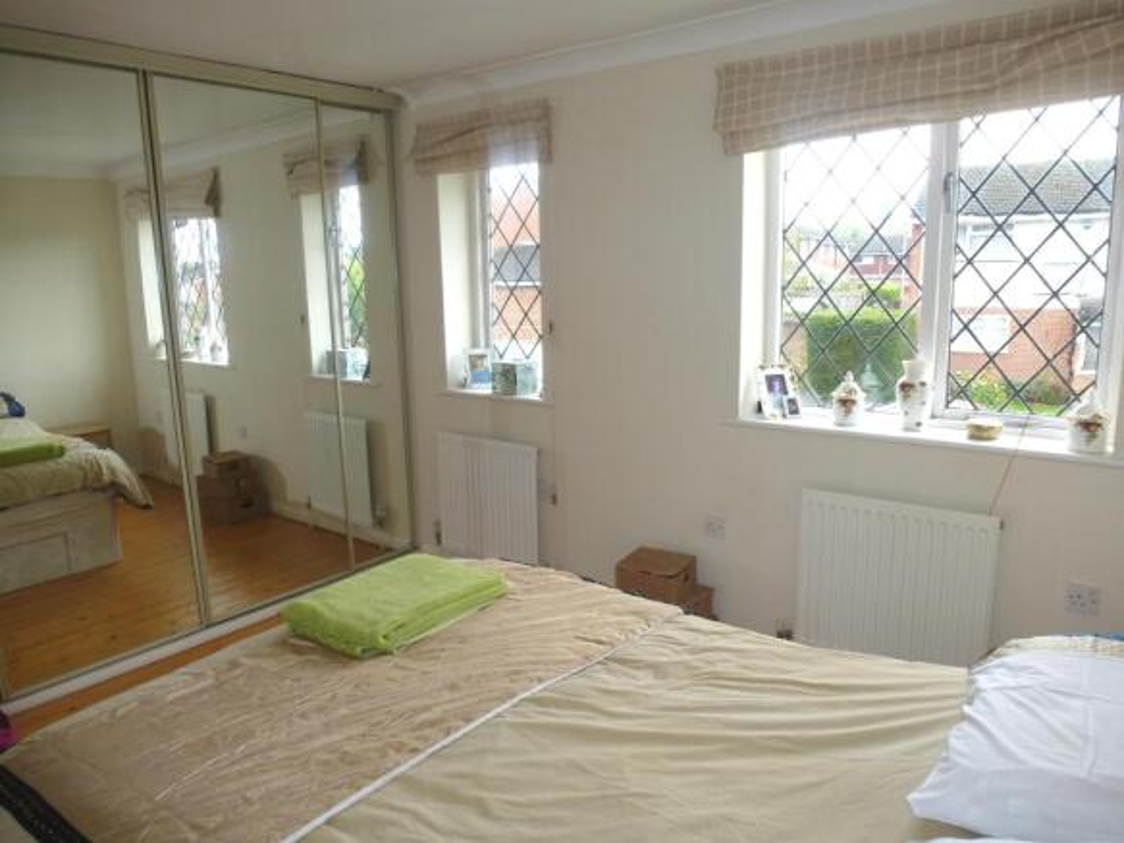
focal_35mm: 24
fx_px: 779
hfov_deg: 71.6
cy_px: 422
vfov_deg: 56.8
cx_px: 562
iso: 125
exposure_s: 1/60
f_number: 3.3
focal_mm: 4.3
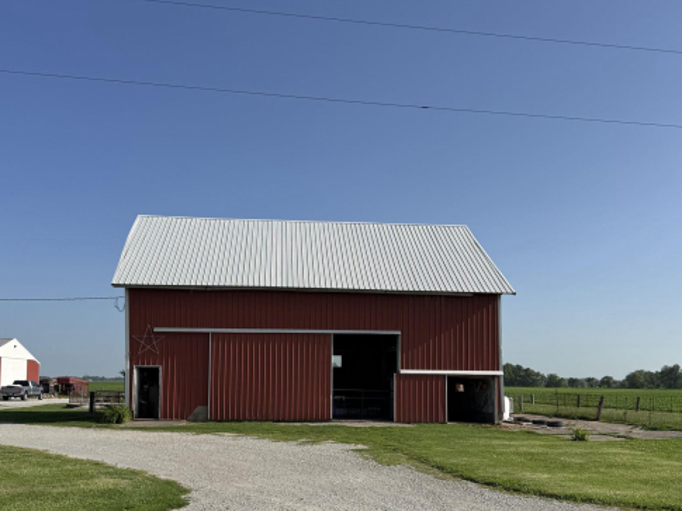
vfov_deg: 42.4
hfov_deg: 55.3
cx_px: 336
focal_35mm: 33
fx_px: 650
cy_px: 336
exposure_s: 1/5814
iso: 80
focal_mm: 6.76
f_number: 1.78
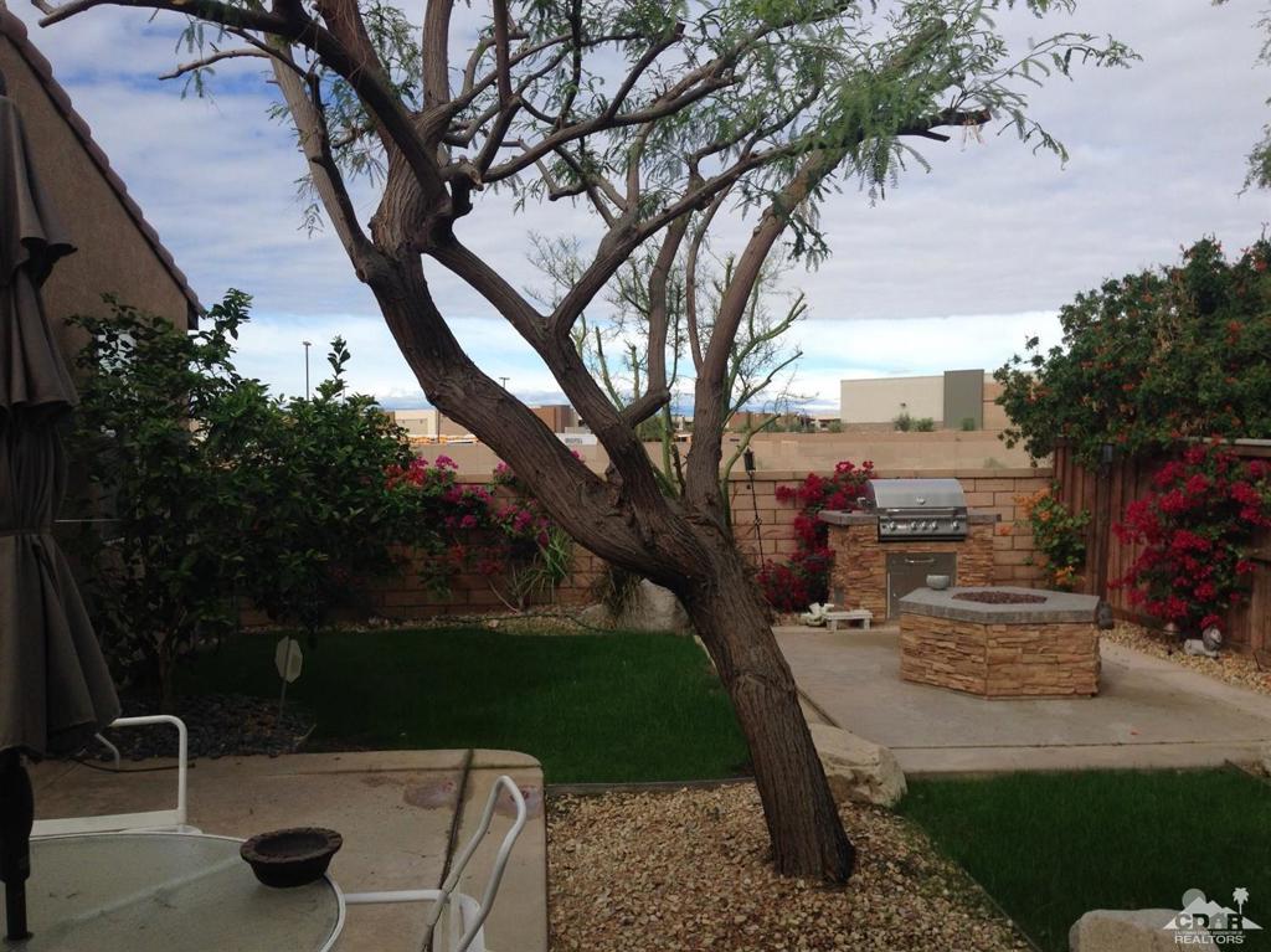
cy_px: 476
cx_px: 636
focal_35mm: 33
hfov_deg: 55.4
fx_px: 1211
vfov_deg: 42.9
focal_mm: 4.12
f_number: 2.4
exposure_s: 1/1808
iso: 50
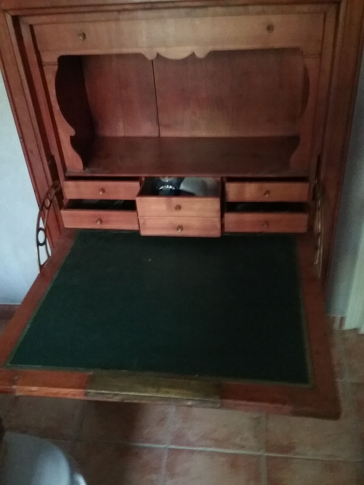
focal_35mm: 31
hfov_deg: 45.4
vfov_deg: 58.4
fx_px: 435
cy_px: 242
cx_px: 182
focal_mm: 3.3
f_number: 2.2
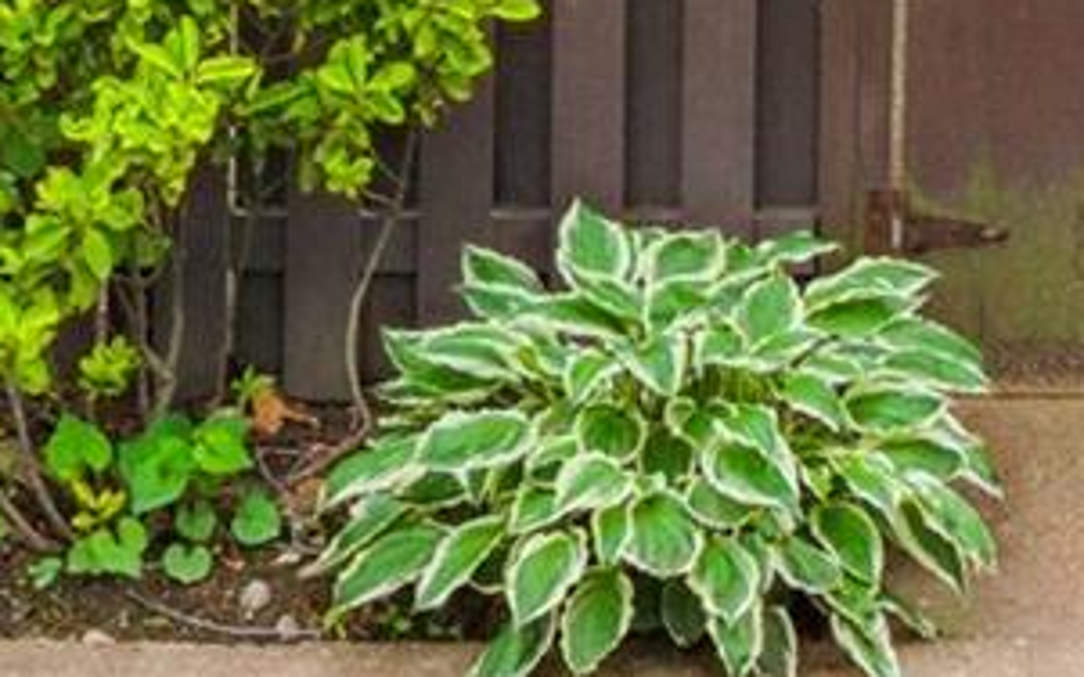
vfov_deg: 10.4
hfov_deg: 18.8
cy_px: -866
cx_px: 576
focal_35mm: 111
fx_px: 3279
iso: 250
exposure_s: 1/200
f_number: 5.6
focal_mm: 16
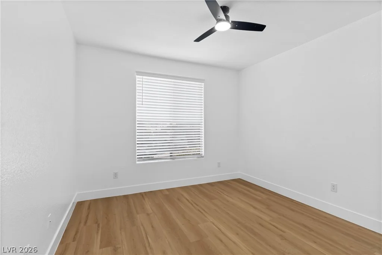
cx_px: 191
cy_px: 128
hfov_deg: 93.3
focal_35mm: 17
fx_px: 180
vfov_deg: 70.5
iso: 400
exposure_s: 1/4
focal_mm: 17
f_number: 8
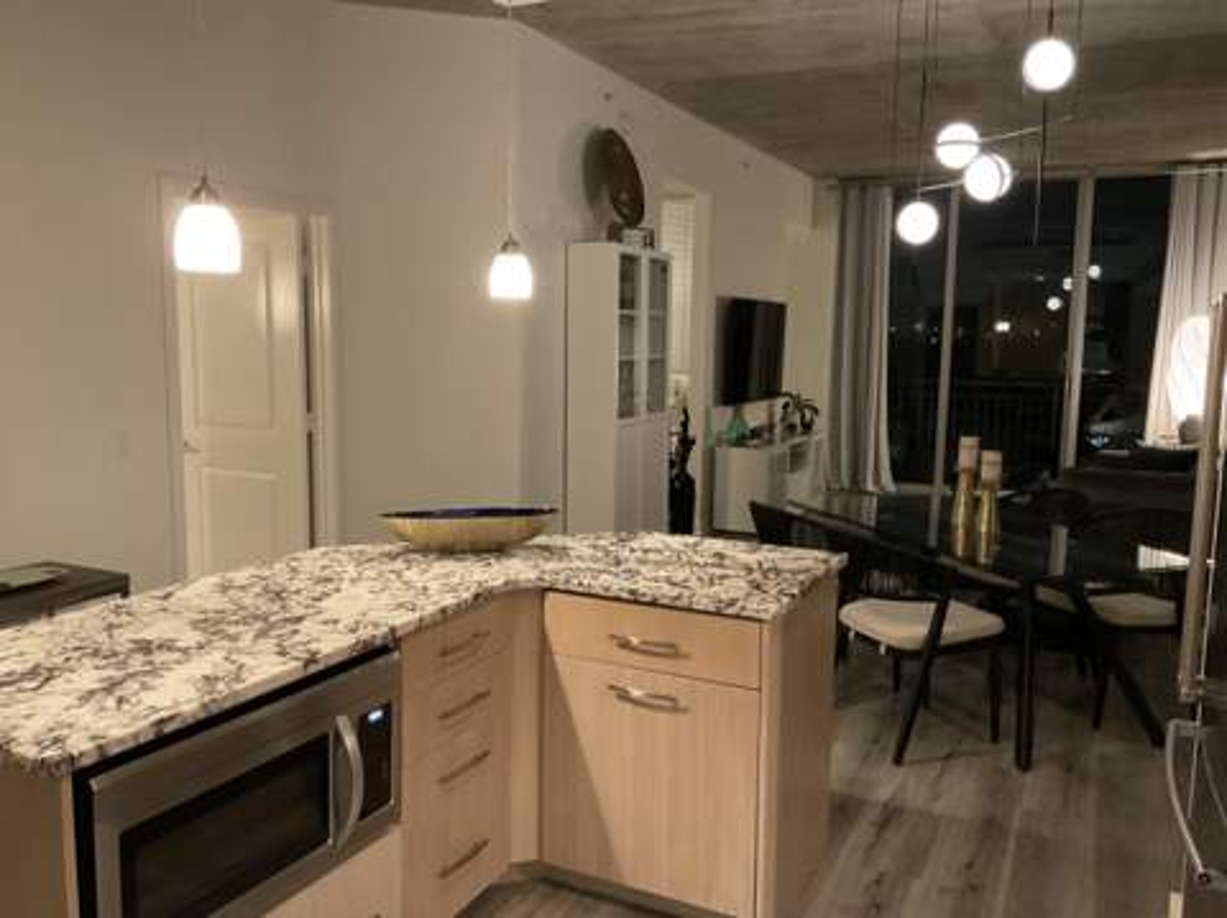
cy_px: 459
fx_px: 1027
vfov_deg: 48.2
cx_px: 614
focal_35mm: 29
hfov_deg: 61.7
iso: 400
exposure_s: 1/30
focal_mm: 3
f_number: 1.8
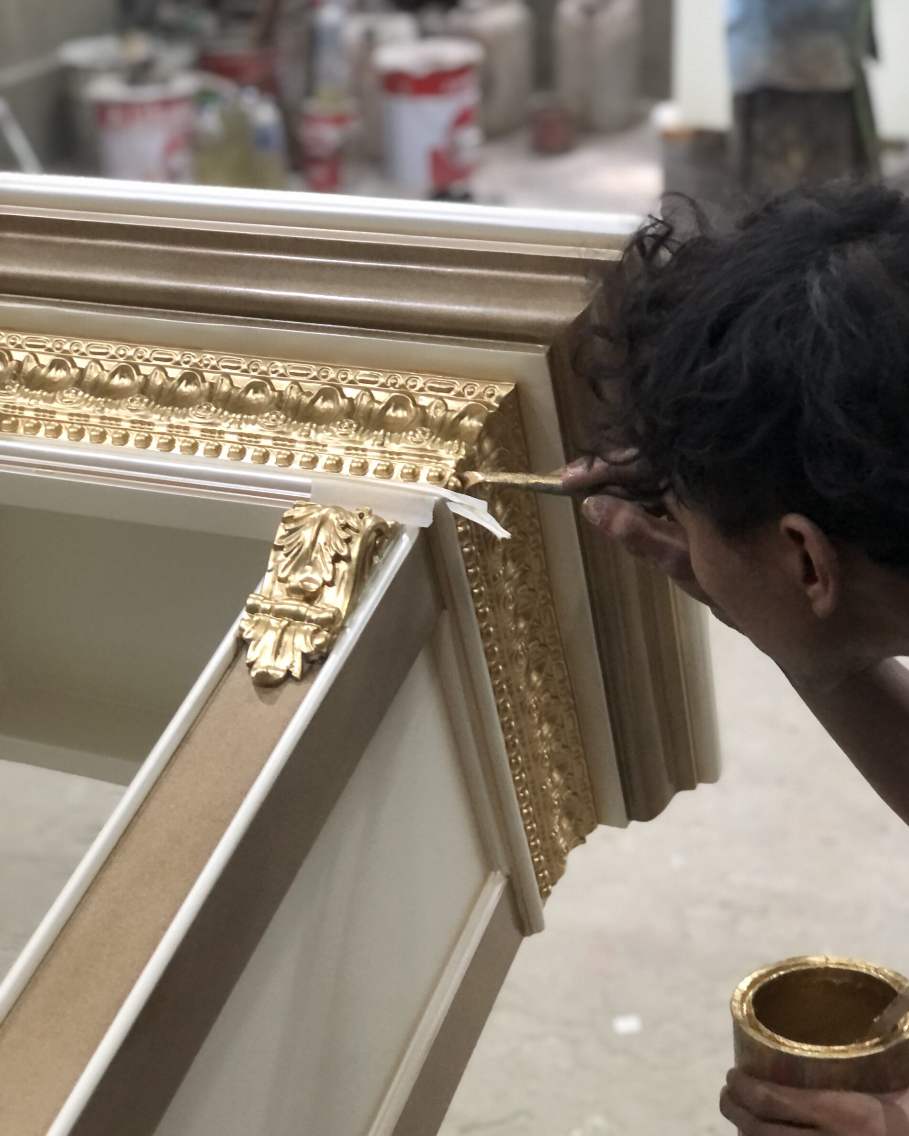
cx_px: 459
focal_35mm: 60
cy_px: 609
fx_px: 2018
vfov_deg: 31.4
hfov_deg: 25.4
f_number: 2.8
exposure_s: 1/33
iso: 400
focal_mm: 6.6
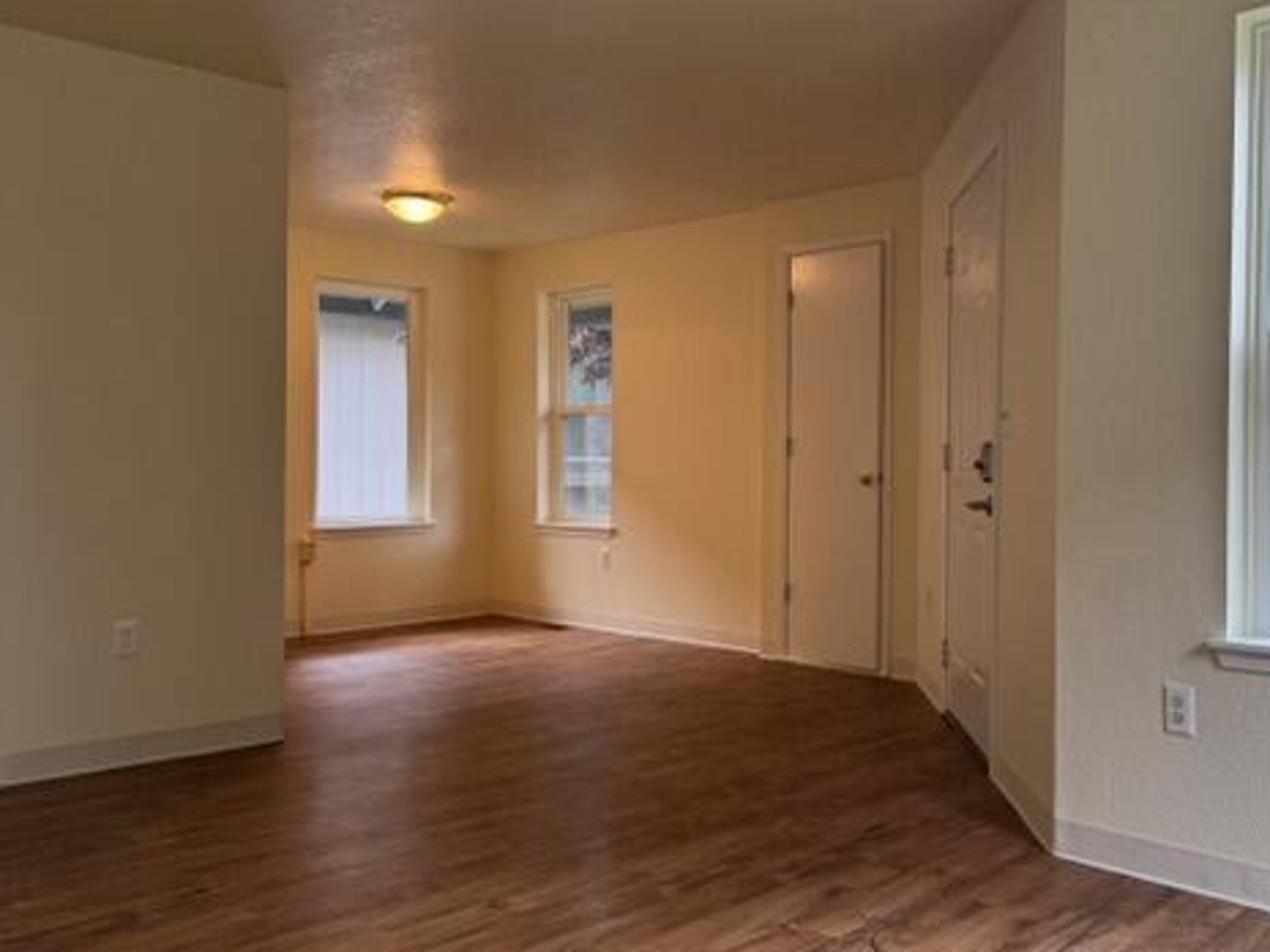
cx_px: 808
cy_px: 469
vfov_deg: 43.0
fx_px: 1211
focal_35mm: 33
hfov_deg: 54.6
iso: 125
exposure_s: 1/120
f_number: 1.78
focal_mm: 6.76
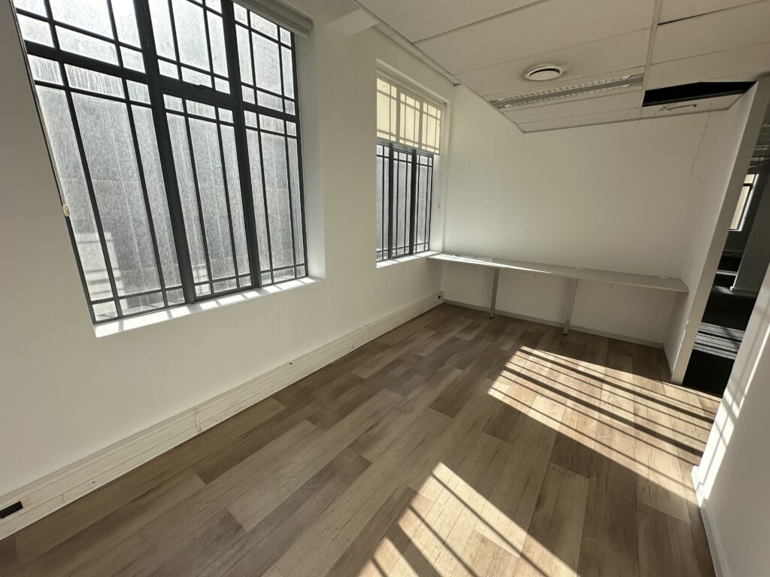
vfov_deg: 85.7
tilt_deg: -14.4
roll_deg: +0.6
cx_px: 385
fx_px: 311
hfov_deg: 102.1
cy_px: 288
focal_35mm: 14
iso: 40
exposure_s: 1/509
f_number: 2.2
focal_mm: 2.22
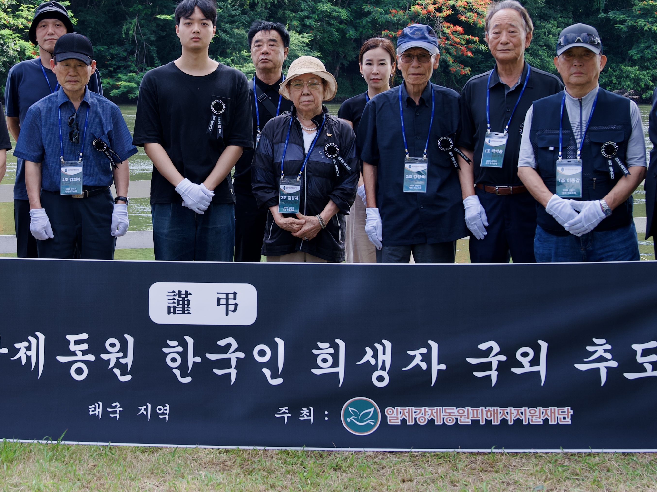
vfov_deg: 19.8
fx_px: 1406
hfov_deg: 26.1
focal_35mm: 74
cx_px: 198
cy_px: 152
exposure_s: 1/200
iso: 100
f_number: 5
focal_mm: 34.5
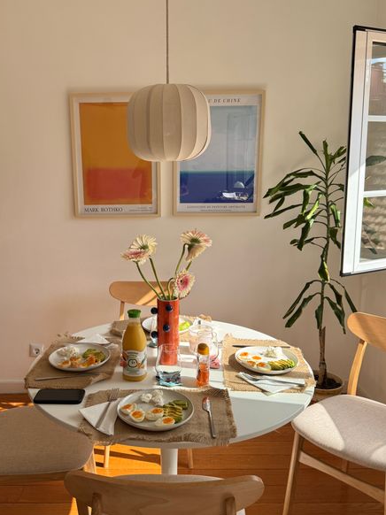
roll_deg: +0.9
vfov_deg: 55.4
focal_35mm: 33
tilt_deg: -10.8
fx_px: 491
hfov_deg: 42.8
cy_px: 248
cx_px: 159
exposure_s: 1/1949
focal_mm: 6.76
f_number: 1.78
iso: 100
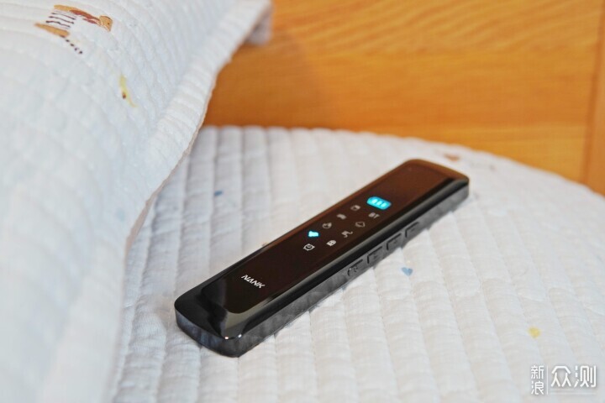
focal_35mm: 45
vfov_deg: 29.9
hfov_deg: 43.6
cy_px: 202
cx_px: 302
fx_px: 756
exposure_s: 1/60
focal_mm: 30
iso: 640
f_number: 3.5
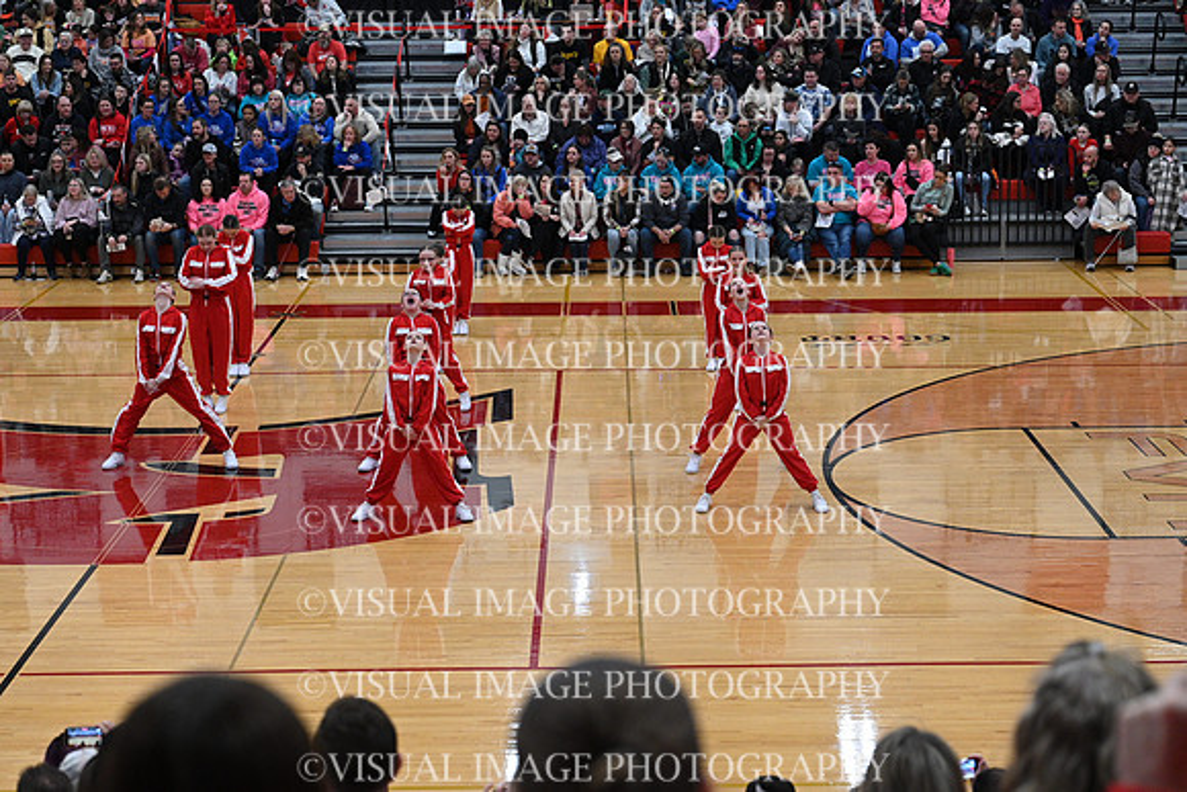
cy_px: 396
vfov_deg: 19.5
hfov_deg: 28.8
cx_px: 594
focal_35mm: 70
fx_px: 2308
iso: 4000
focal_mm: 70
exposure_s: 1/400
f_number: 4
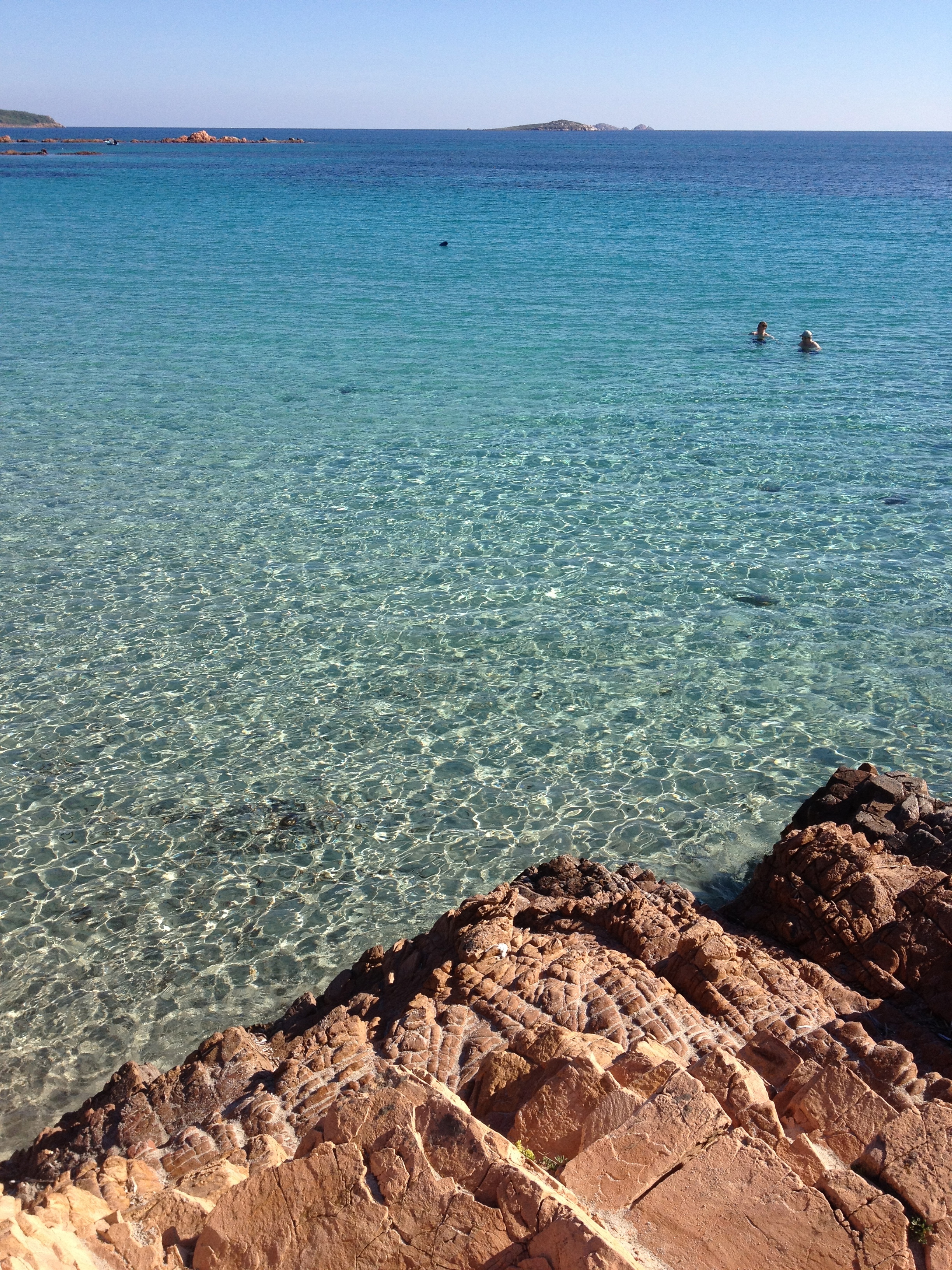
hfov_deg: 40.7
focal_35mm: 35
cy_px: 635
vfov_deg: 52.6
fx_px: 1283
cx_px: 476
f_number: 2.4
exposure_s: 1/1623
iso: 64
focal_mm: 4.28
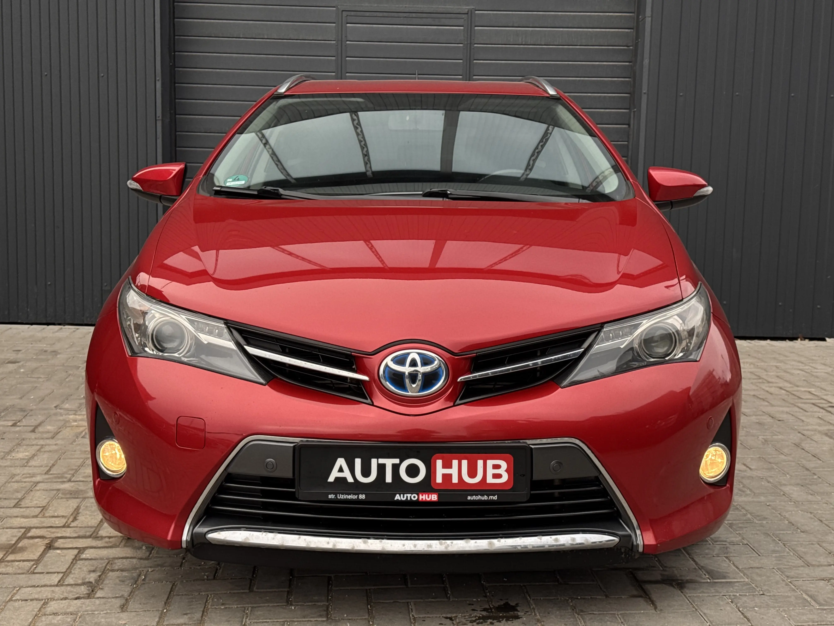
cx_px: 417
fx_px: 1156
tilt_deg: -6.9
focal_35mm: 48
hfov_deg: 39.7
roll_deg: -0.7
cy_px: 313
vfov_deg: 30.3
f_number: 1.78
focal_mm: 6.76
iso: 64
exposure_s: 1/707
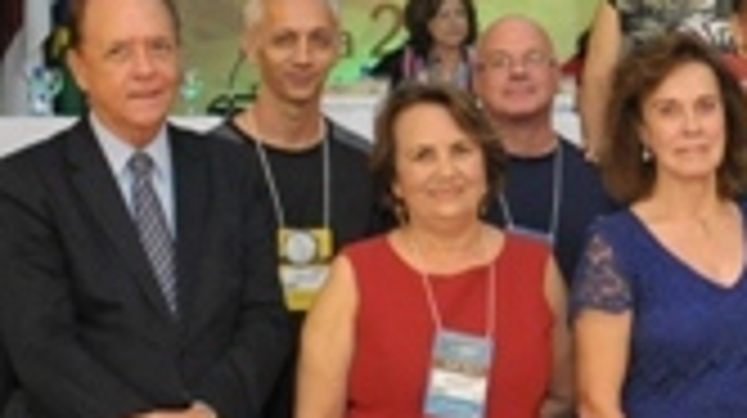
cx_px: 909
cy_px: 290
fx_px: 2157
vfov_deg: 11.1
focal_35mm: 109
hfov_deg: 18.6
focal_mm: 18
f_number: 4
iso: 1250
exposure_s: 1/60
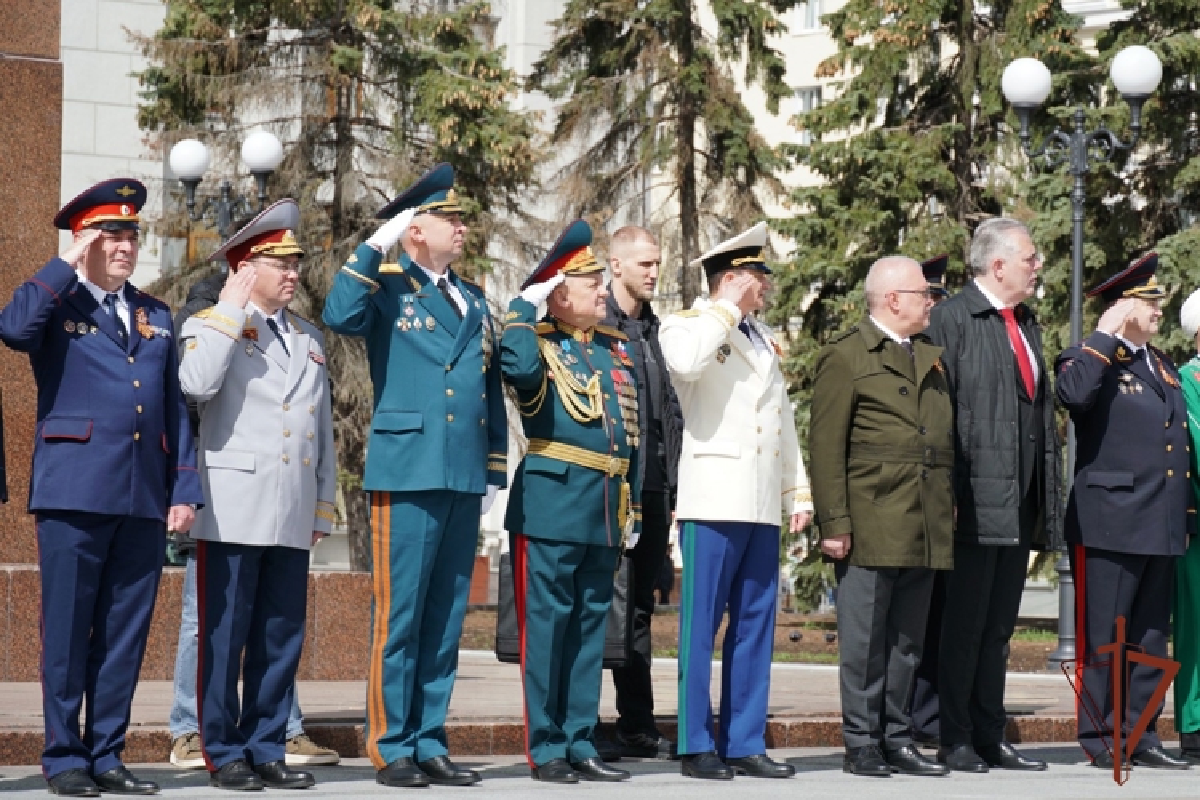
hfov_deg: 18.4
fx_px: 3700
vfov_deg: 12.3
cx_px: 600
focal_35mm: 111
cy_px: 400
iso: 100
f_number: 5.6
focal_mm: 74
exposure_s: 1/500
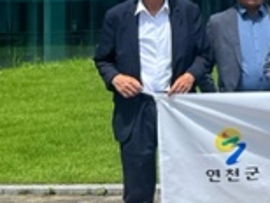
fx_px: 844
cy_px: -23
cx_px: 535
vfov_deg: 13.5
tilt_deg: +1.6
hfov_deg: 14.9
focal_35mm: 108
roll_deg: +1.0
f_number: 1.5
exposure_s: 1/3968
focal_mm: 5.7
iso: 50
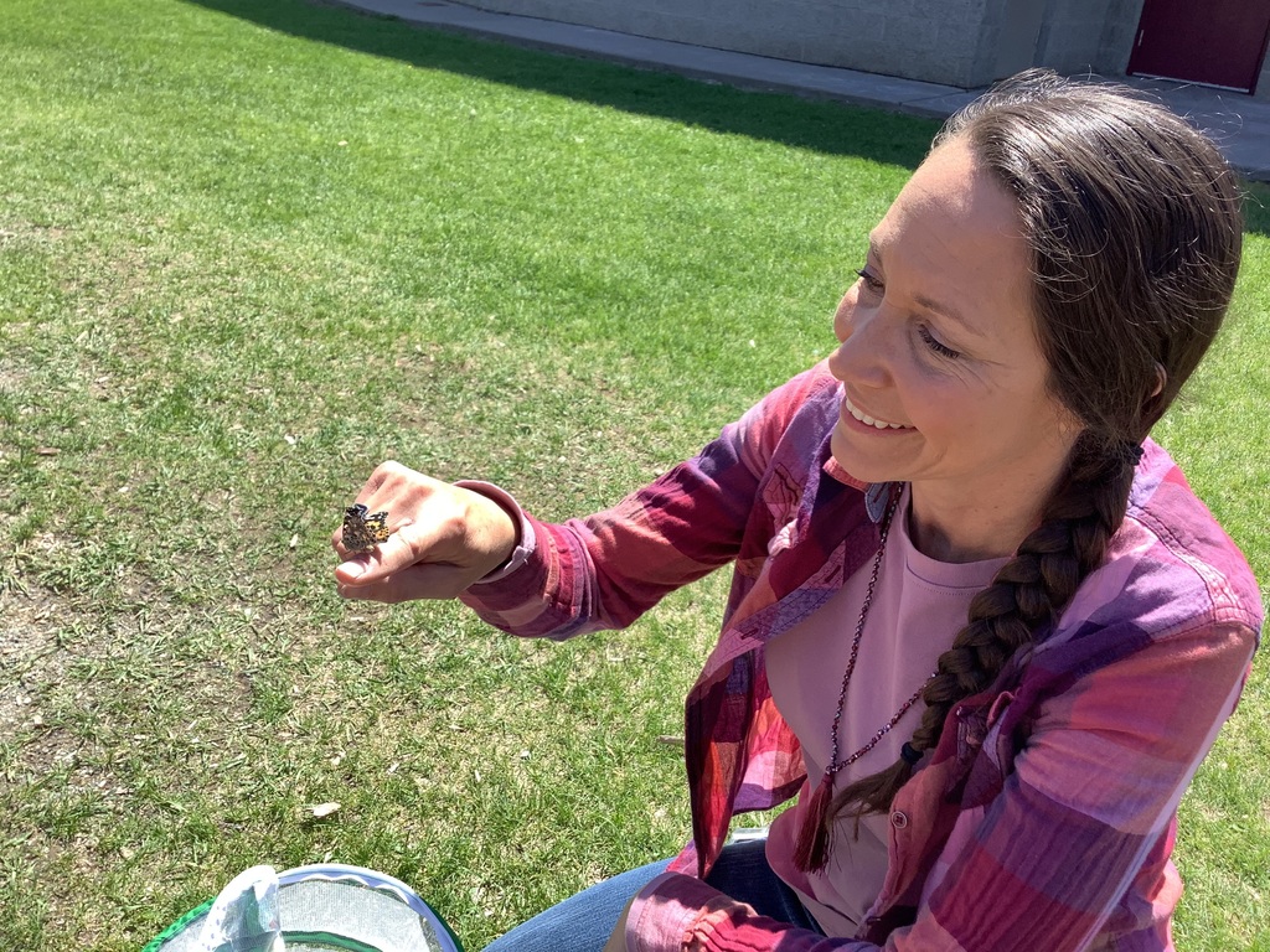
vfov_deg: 45.4
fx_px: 1137
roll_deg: -4.9
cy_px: 476
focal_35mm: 31
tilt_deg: -27.8
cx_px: 635
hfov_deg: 58.4
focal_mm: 3.3
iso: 25
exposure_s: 1/452
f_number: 2.4
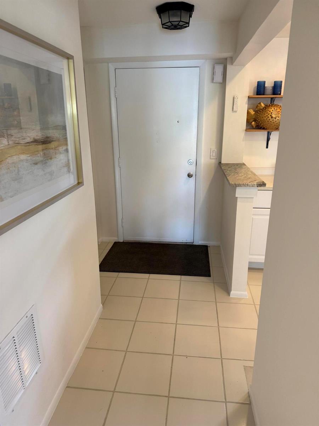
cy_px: 213
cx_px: 160
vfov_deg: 71.6
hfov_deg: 56.8
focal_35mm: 24
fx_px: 295
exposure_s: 1/60
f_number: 1.78
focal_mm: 6.76
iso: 160
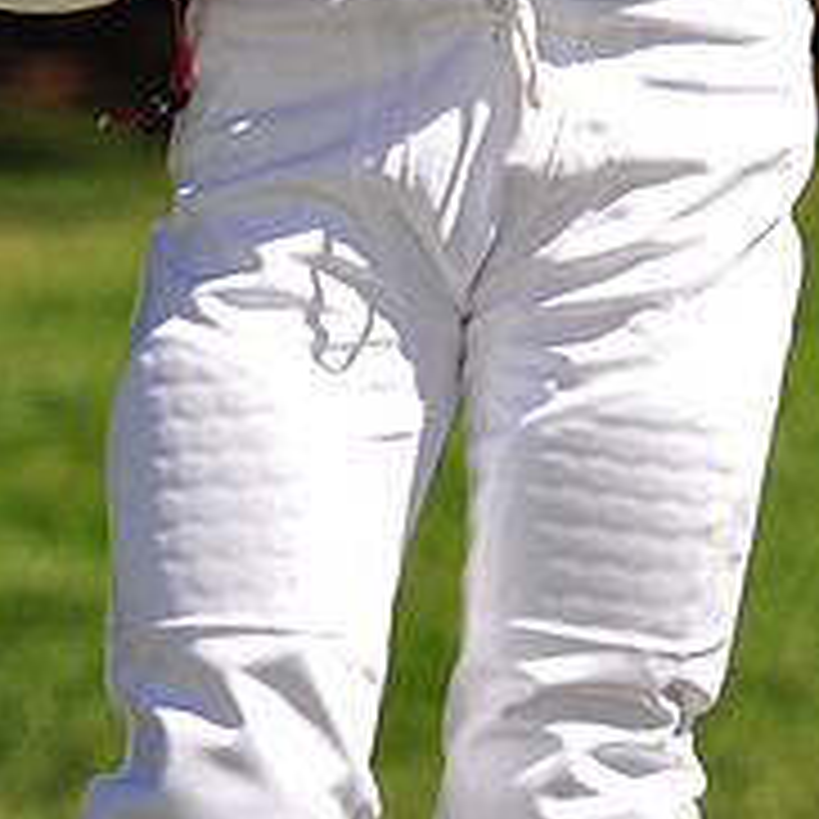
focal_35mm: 378
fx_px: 10118
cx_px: 423
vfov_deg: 4.6
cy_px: -387
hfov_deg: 4.6
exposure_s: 1/800
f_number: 5
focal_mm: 140
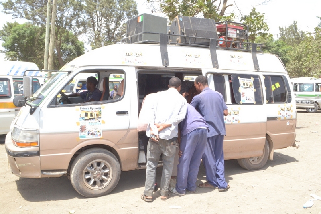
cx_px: 160
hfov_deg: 57.2
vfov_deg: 40.0
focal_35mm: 33
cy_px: 107
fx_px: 294
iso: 400
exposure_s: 1/80
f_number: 16
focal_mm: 22
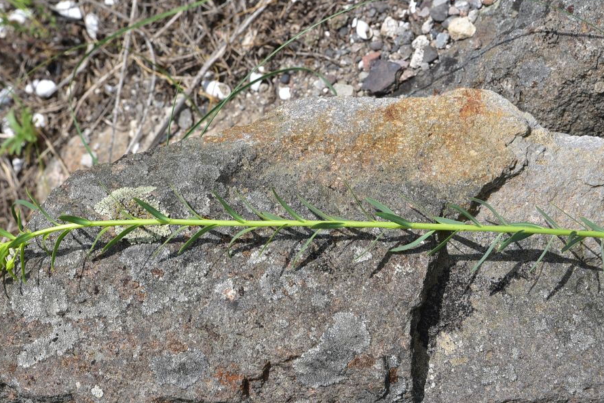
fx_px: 1225
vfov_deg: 18.7
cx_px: 249
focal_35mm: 73
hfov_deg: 27.6
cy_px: 231
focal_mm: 50
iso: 100
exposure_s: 1/125
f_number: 13
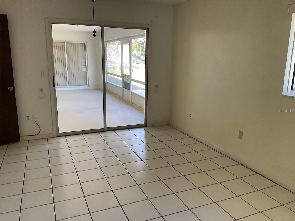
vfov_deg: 48.2
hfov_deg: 61.7
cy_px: 110
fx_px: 247
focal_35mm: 29
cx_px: 148
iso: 64
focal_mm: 3
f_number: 1.8
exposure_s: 1/60
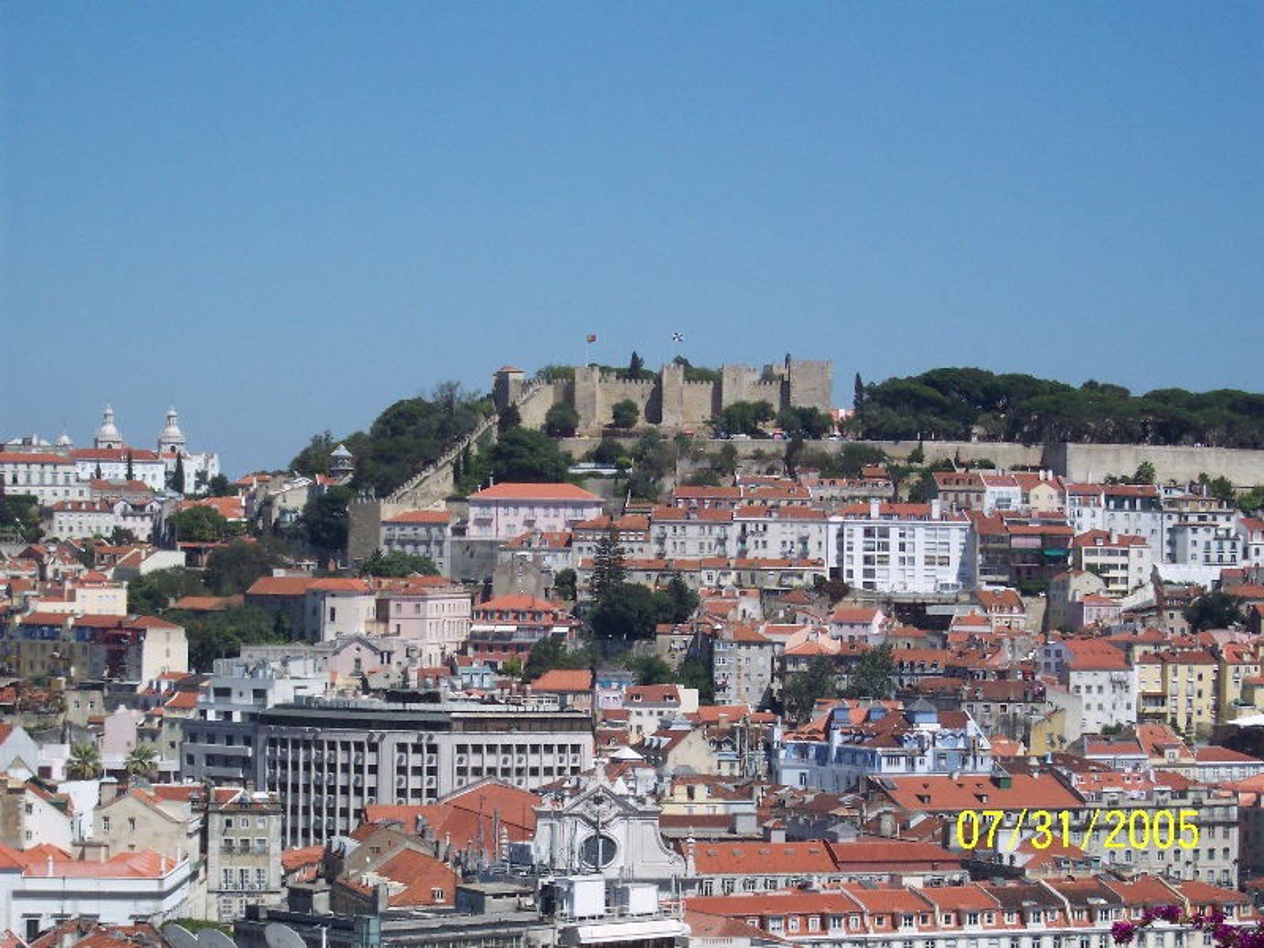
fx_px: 4163
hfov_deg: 17.3
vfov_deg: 13.0
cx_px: 632
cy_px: 474
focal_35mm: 114
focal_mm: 24
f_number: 8
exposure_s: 1/500
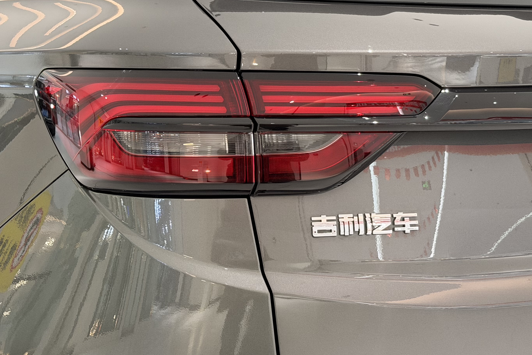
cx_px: 281
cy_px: 91
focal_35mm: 74
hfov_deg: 27.3
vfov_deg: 18.3
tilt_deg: -5.1
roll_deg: -0.6
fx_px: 1093
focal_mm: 6.76
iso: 250
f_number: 1.78
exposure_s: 1/48
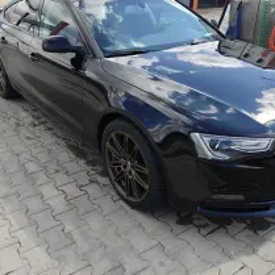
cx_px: 139
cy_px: 121
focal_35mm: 35
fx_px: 315
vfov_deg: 47.1
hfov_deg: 47.2
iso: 64
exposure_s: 1/914
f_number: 1.6
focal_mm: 6.06
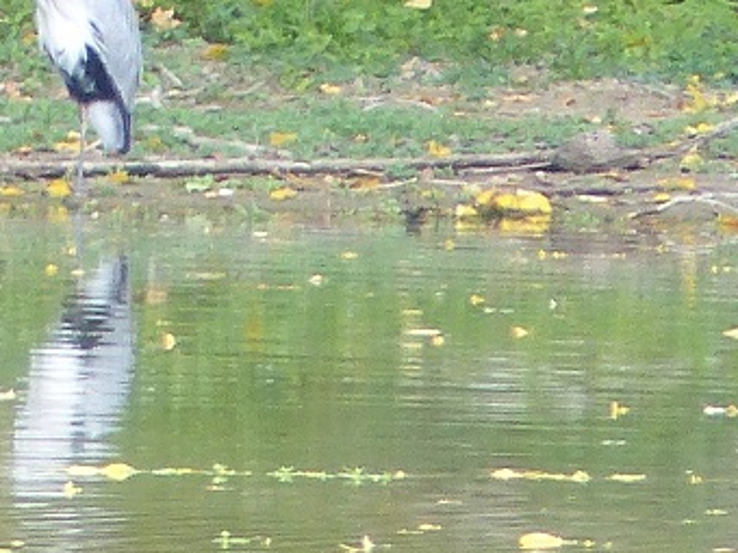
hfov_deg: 0.6
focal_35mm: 3527
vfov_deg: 0.4
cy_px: -210
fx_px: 75194
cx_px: 139
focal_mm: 108
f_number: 3.5
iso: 125
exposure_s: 1/125
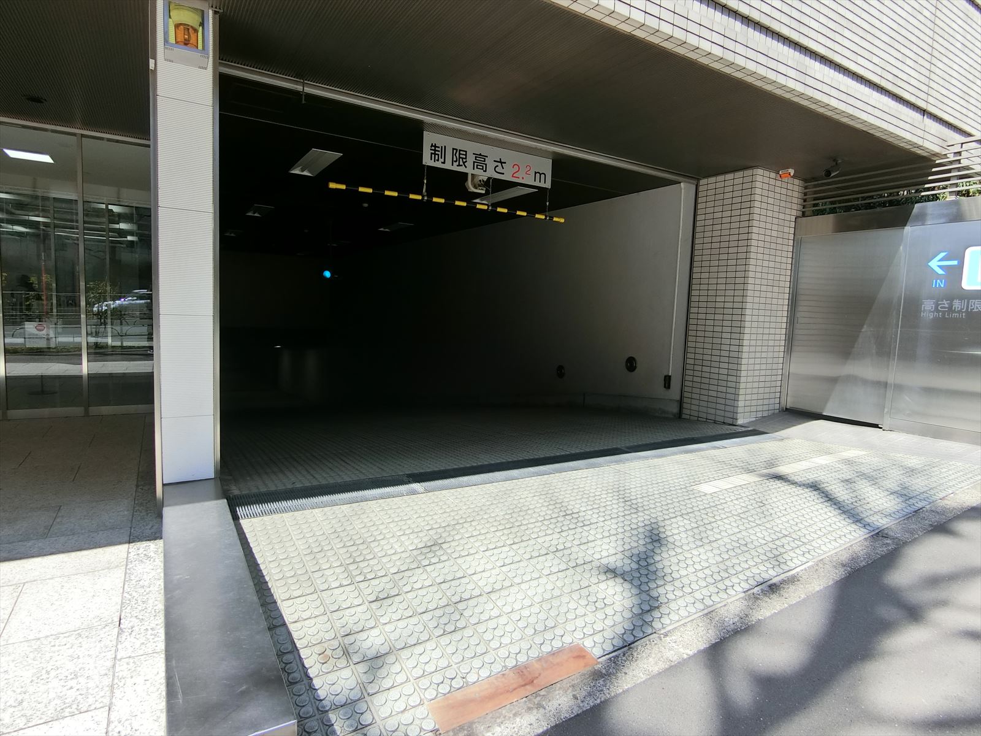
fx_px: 538
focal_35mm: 19
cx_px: 490
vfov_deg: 68.7
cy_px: 368
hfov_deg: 84.7
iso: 80
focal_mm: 4.06
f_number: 2.7
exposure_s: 1/640
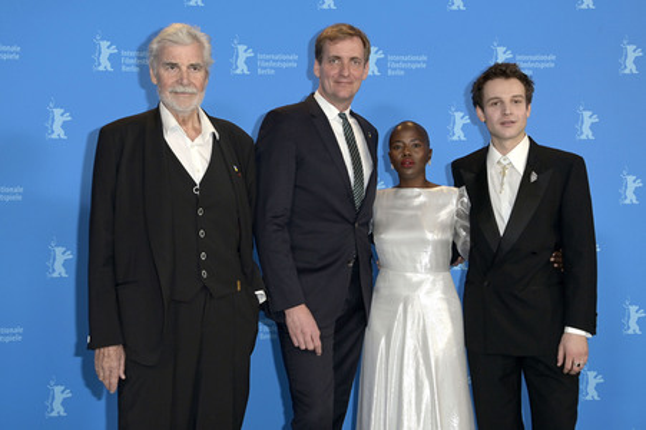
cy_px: 215
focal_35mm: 48
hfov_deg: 41.1
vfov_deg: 28.0
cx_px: 323
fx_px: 861
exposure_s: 1/250
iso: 1000
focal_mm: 48
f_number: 5.6
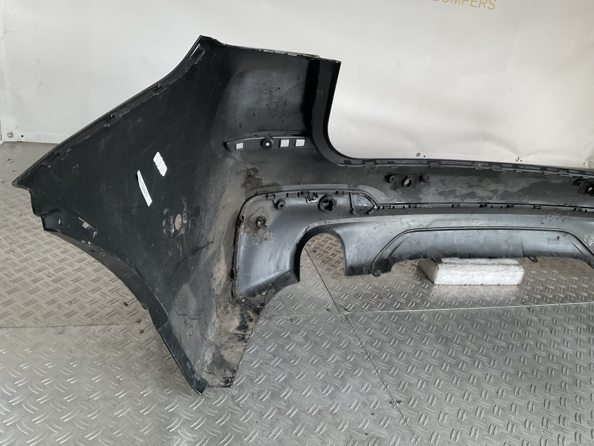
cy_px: 223
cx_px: 297
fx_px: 498
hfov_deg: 61.7
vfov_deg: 48.2
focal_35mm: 29
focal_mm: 3
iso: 250
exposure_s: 1/33
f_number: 1.8
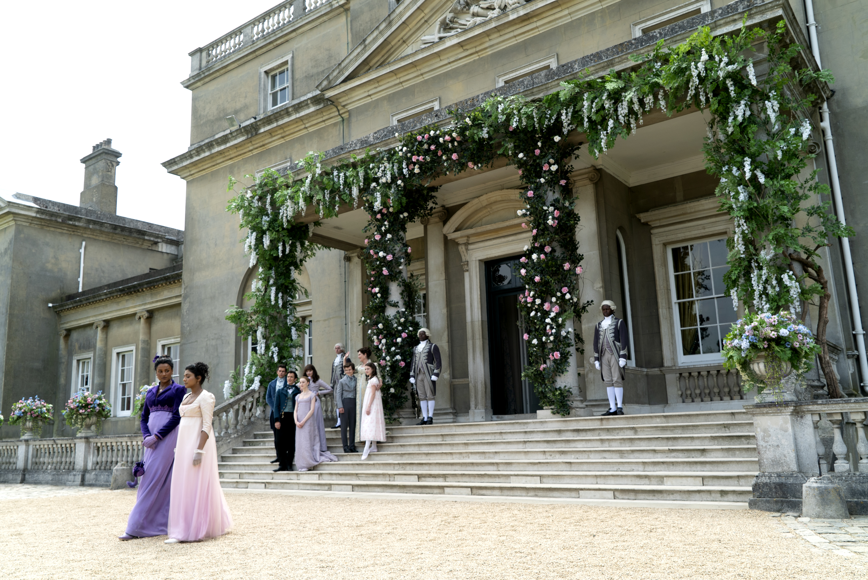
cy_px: 290
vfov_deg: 45.0
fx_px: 700
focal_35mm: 29
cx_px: 434
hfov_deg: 63.6
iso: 200
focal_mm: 29
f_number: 6.3
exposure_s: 1/400
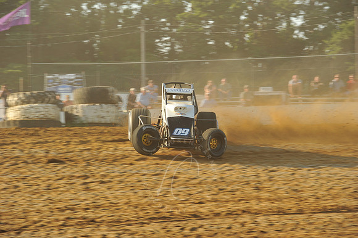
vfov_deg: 7.8
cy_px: 119
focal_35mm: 175
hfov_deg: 11.8
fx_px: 1739
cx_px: 179
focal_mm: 175
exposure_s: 1/320
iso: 400
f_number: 9
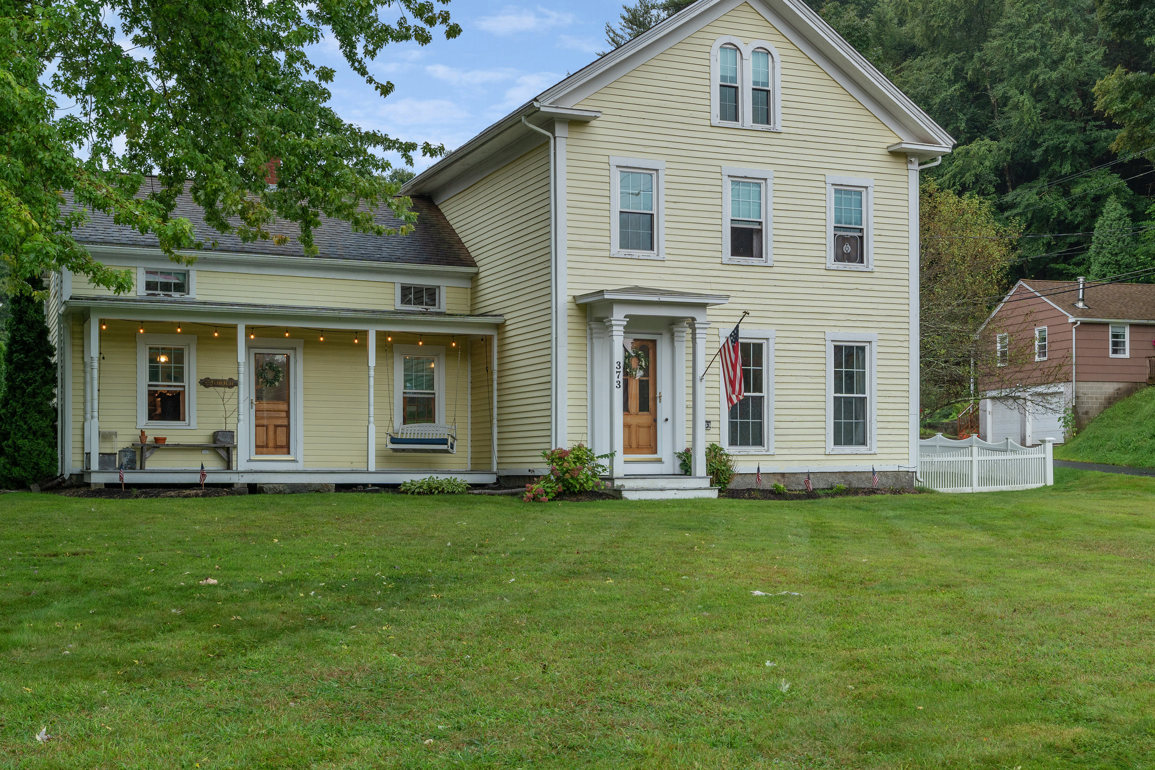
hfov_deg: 44.5
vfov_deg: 30.5
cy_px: 372
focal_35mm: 44
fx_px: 1411
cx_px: 619
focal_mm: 35
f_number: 8
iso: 400
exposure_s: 1/30
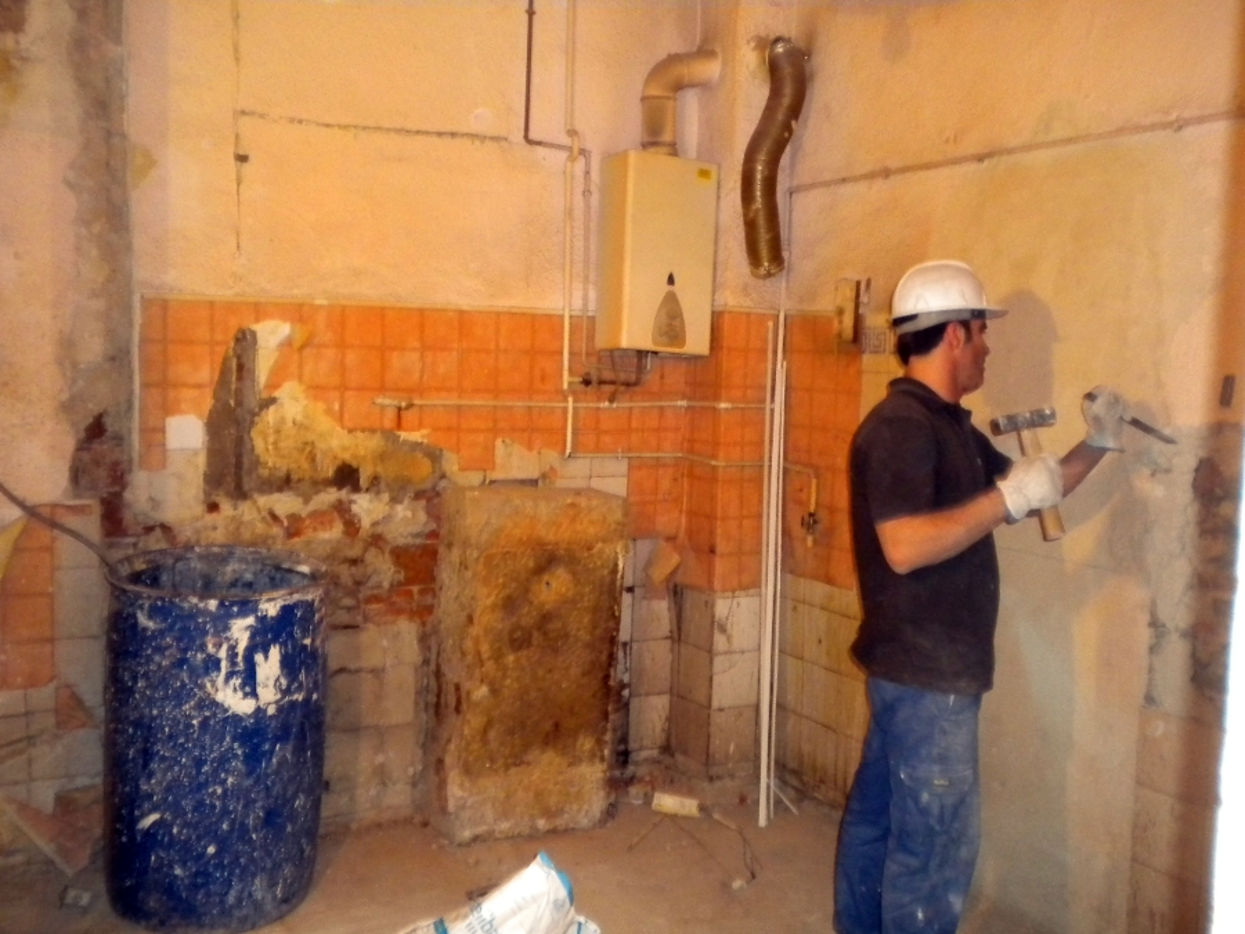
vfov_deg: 40.7
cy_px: 467
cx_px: 622
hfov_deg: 52.6
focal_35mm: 35
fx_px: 1259
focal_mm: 6.3
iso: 400
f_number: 3.1
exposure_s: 1/30
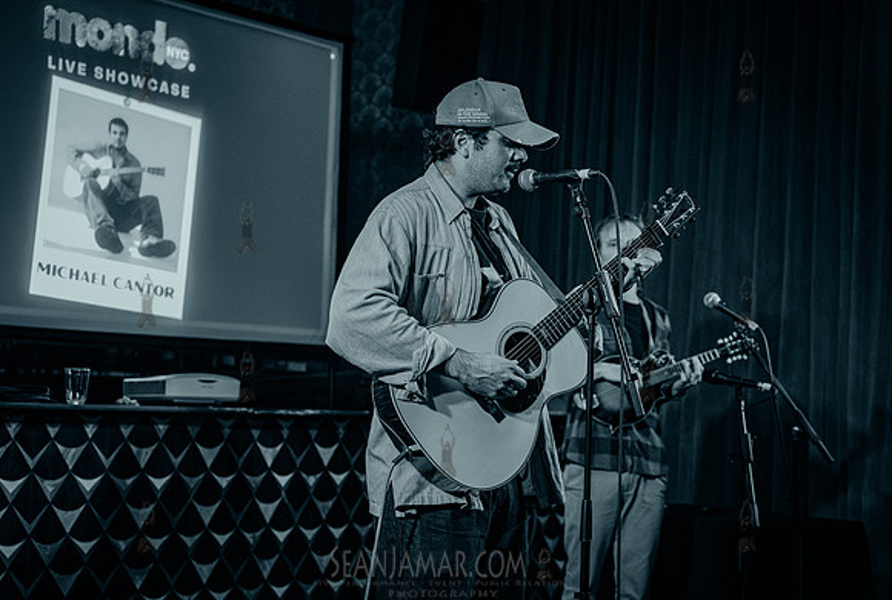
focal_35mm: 55
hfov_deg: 35.9
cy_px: 323
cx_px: 407
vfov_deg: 24.6
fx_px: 1374
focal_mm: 51
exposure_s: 1/250
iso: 12800
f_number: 3.2
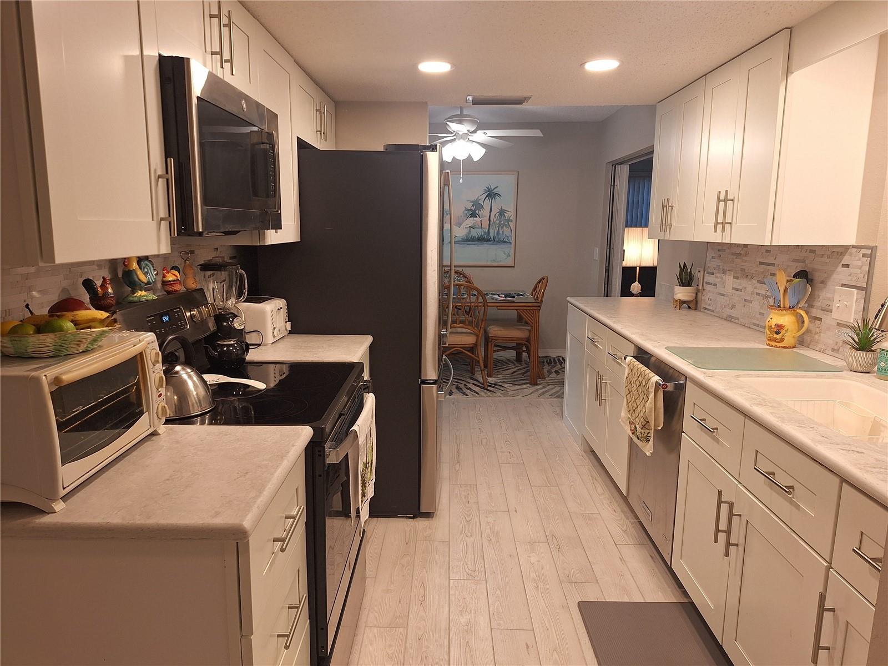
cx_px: 444
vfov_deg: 58.9
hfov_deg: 73.9
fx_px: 590
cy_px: 333
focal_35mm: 23
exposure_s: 1/40
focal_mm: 5.54
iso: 64
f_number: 1.8
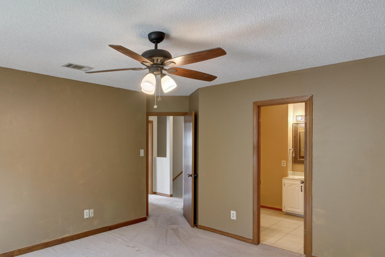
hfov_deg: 72.2
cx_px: 128
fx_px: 254
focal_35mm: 24
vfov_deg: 53.5
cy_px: 145
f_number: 9
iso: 400
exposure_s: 1/30
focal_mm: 11
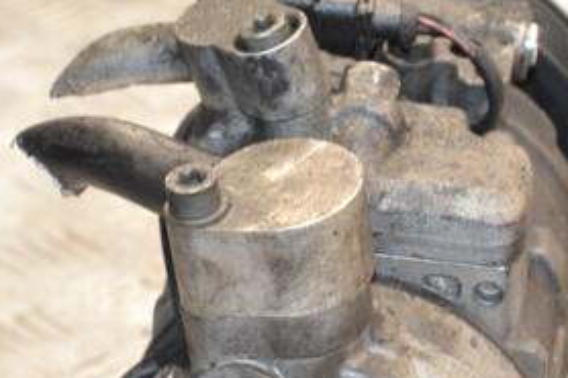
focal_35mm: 243
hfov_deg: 8.5
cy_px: 341
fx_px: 3833
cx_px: 249
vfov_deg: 5.6
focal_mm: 75
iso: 800
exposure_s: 1/60
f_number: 5.3
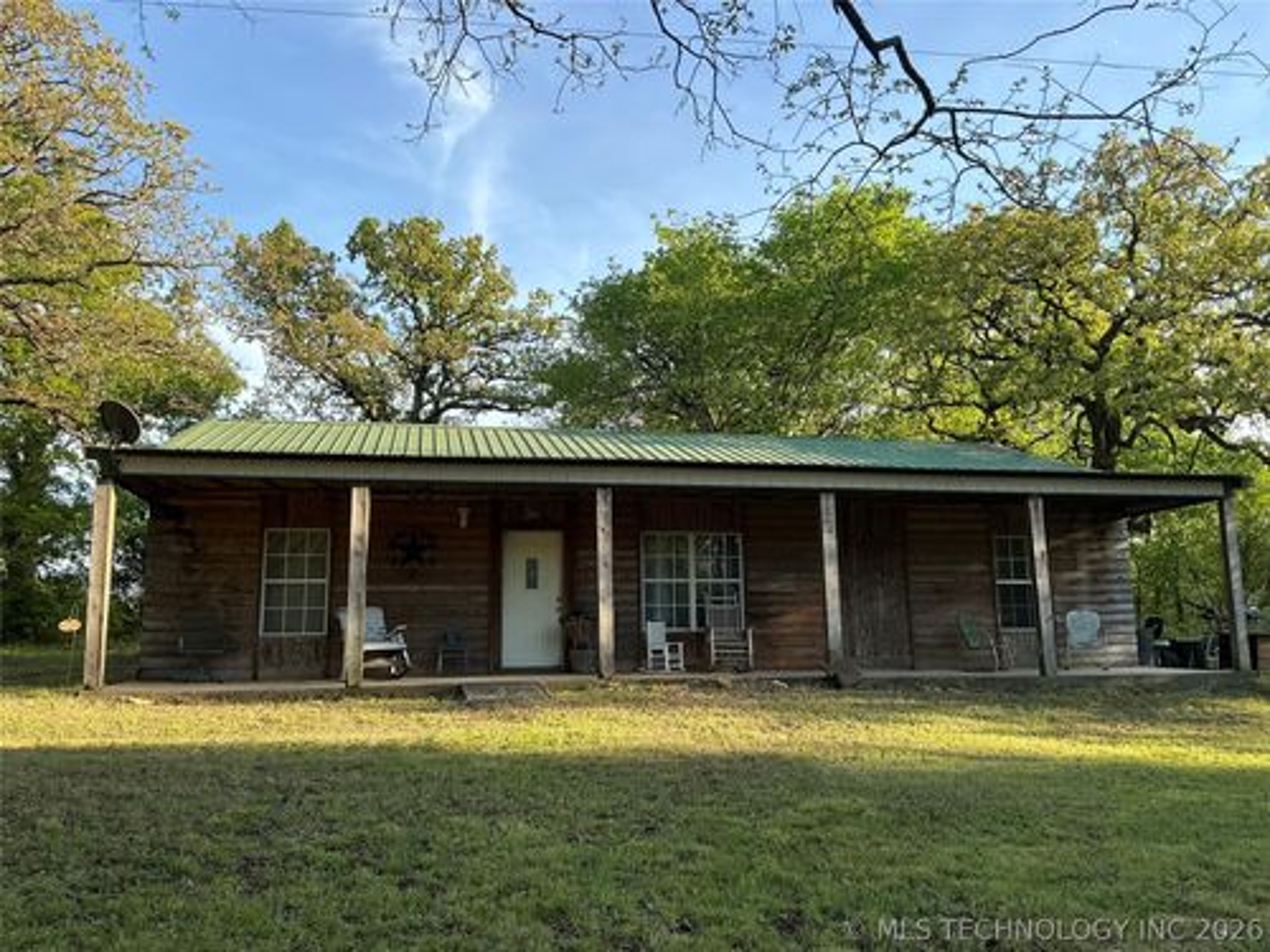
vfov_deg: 49.7
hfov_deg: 63.4
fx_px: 1027
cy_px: 476
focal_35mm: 28
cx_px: 635
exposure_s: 1/519
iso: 25
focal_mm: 3
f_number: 1.8
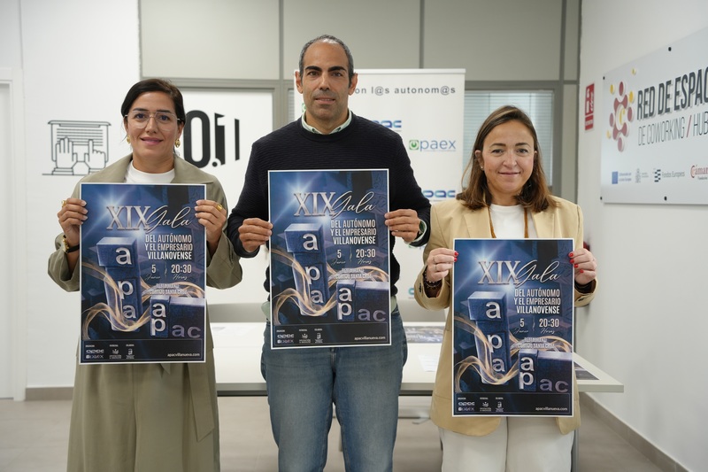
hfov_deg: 43.6
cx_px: 354
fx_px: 885
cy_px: 236
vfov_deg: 29.9
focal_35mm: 45
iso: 800
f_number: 4
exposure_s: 1/160
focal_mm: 45
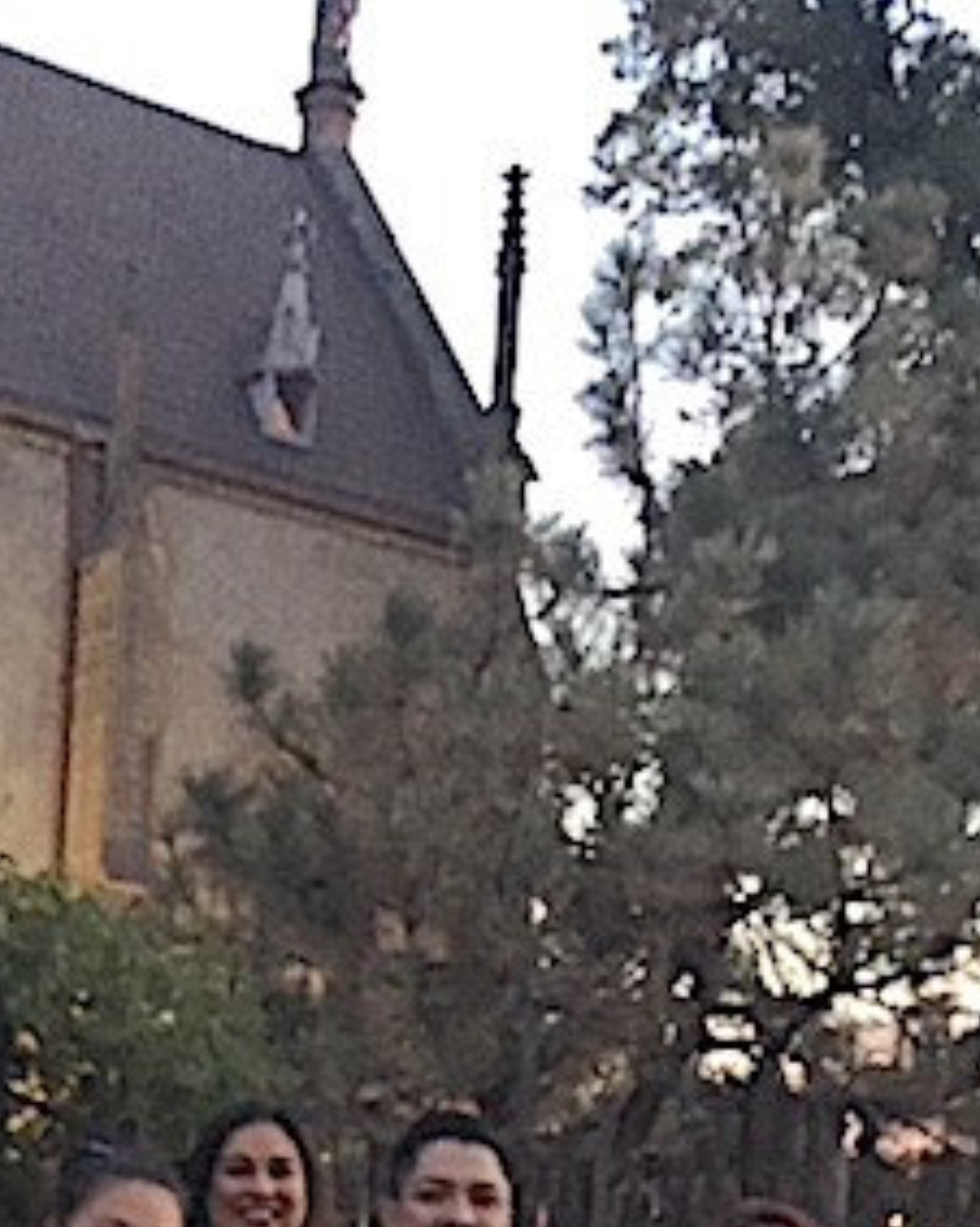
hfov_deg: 25.1
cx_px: 243
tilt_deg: -0.2
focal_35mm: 60
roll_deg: +0.0
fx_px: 2178
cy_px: 1266
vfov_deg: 29.1
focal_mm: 4.15
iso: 640
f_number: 2.2
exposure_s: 1/15
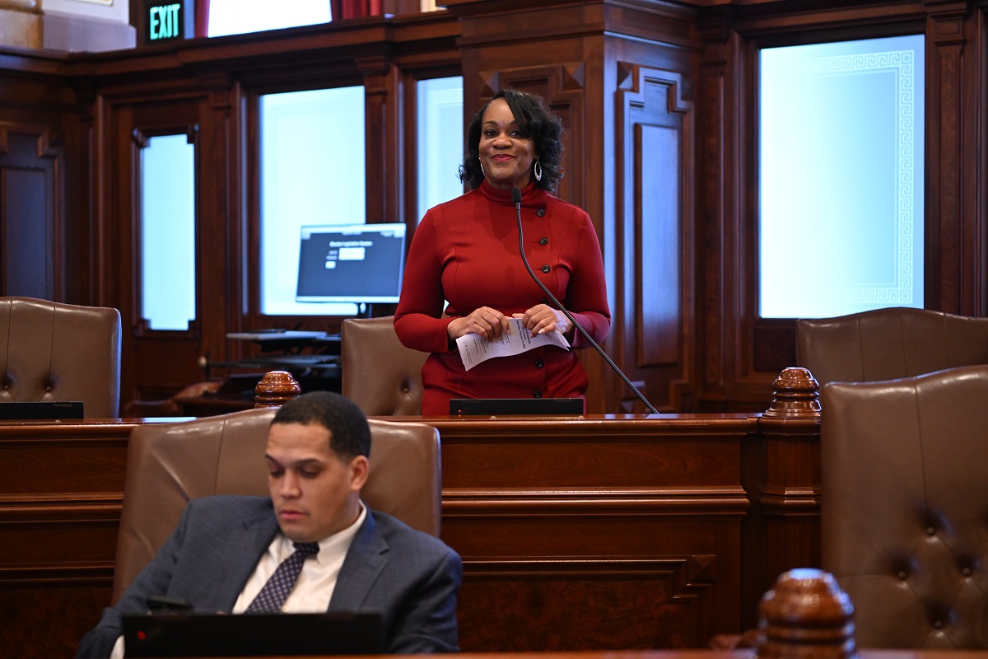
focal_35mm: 70
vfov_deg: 19.5
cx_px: 494
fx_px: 1921
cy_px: 330
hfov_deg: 28.8
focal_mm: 70
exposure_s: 1/200
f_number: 2.8
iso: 3200
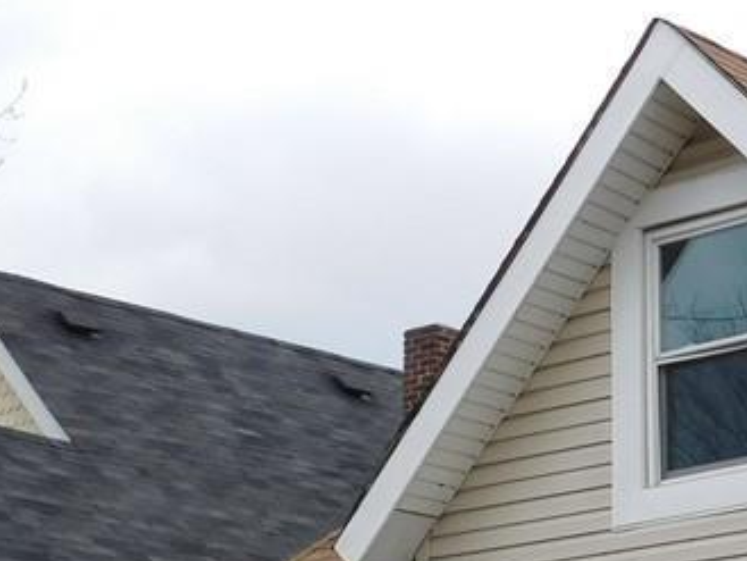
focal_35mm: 112
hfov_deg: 17.2
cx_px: 752
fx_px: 2418
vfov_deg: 12.8
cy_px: 738
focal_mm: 6.3
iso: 125
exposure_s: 1/400
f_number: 3.5
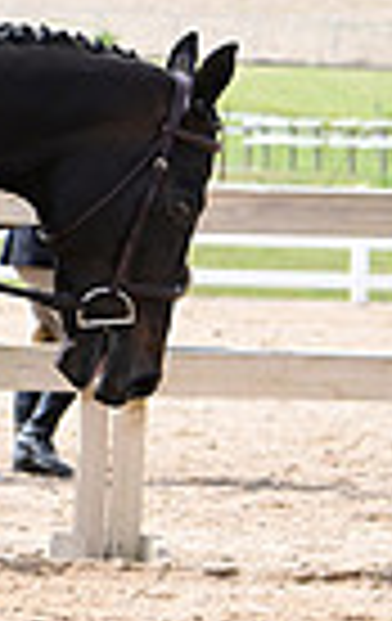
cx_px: -635
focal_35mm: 363
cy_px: 128
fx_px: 6166
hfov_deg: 3.6
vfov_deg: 5.8
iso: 800
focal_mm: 85
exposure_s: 1/1600
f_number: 6.3
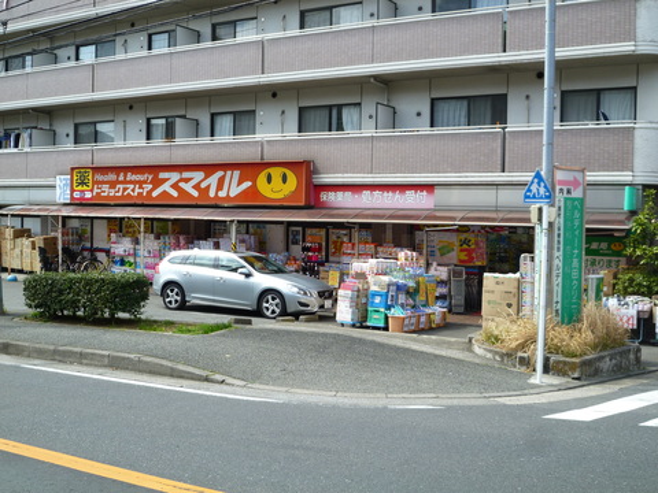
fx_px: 779
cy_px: 246
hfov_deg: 45.8
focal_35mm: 41
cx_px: 329
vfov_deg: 35.1
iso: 80
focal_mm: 7.2
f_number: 4
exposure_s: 1/200
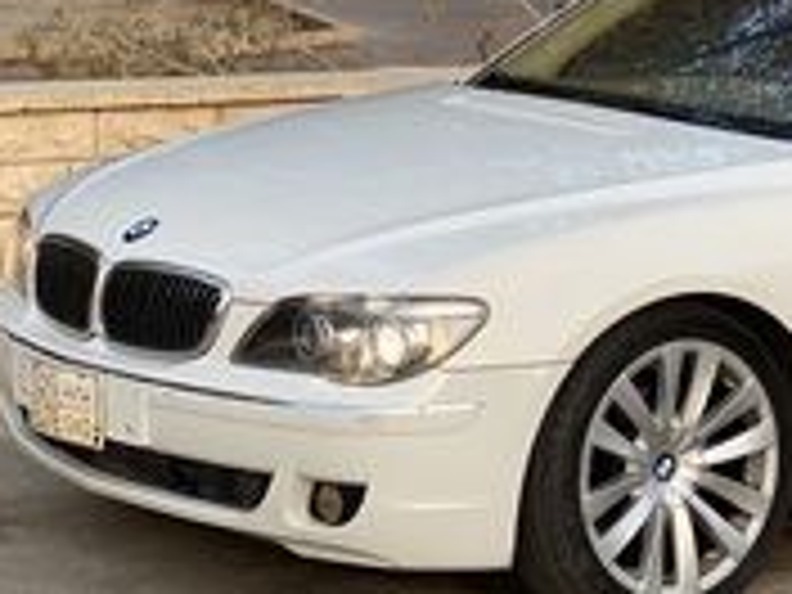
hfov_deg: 14.3
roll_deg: -1.7
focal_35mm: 135
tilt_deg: -6.7
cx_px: 866
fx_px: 3089
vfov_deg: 11.0
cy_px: 218
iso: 40
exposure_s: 1/122
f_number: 2
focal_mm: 6
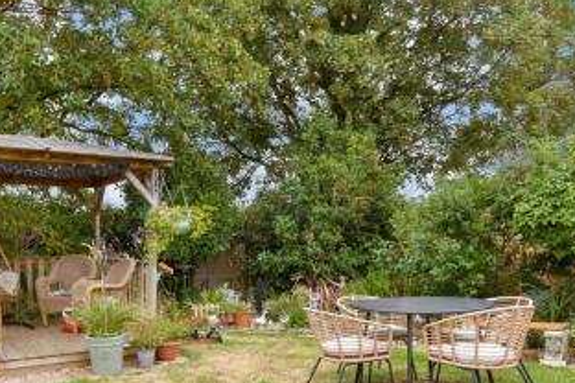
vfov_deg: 43.8
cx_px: 225
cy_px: 279
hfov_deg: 63.0
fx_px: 463
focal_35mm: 29
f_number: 8
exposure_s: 1/60
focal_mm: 13
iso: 160
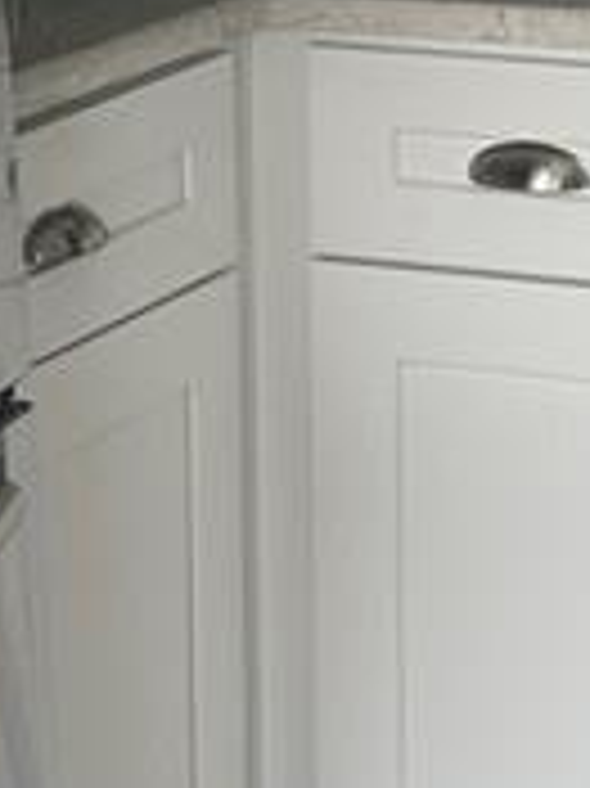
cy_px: 162
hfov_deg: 8.3
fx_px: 4050
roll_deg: +1.2
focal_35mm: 178
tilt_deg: -11.9
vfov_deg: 11.1
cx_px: 441
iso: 50
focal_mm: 4.2
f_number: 1.6
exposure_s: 1/121
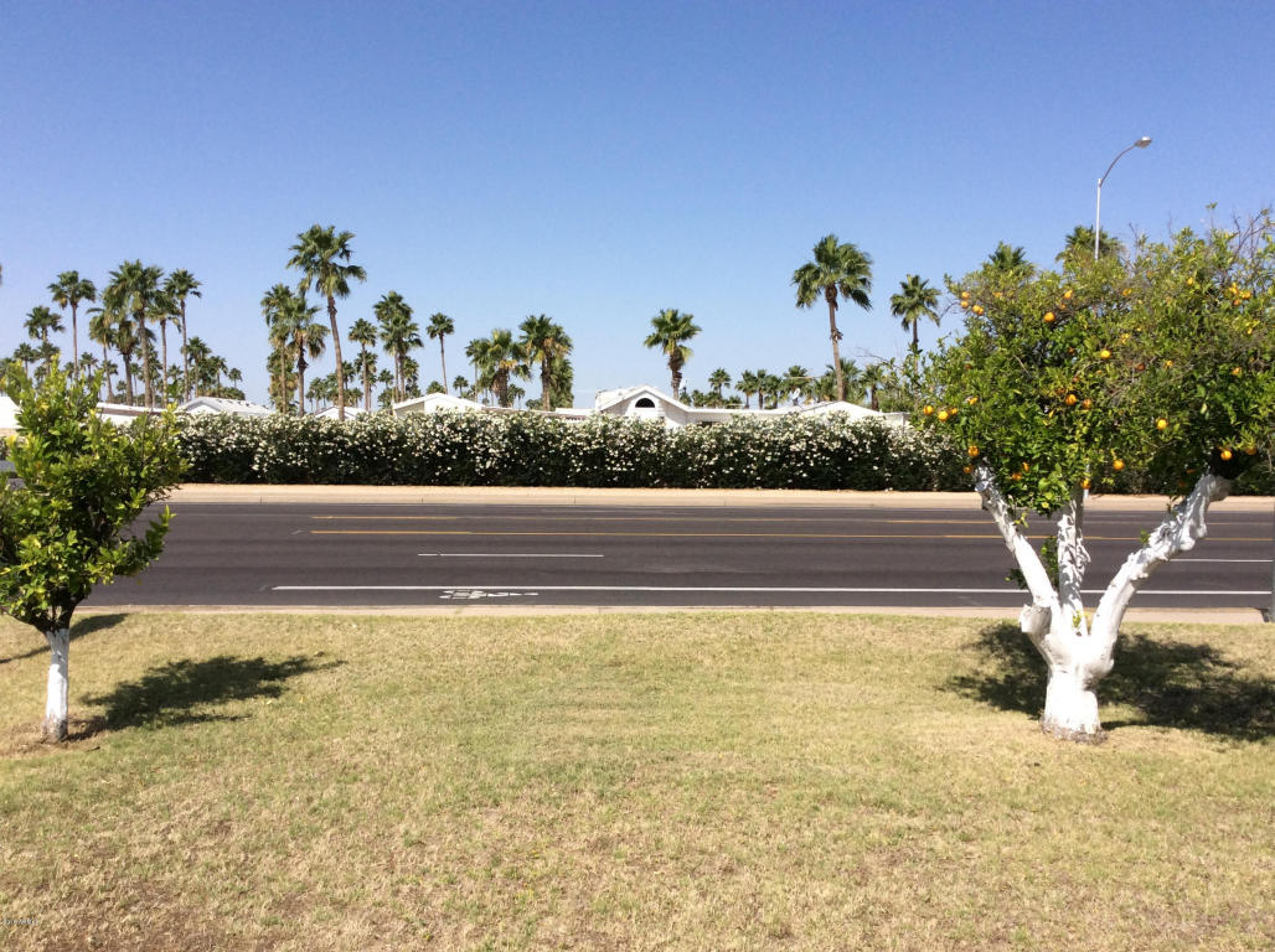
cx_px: 638
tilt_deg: -5.4
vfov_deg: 44.1
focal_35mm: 32
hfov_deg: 56.9
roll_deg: -0.8
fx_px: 1177
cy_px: 476
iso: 32
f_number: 2.4
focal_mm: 3.3
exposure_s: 1/1845
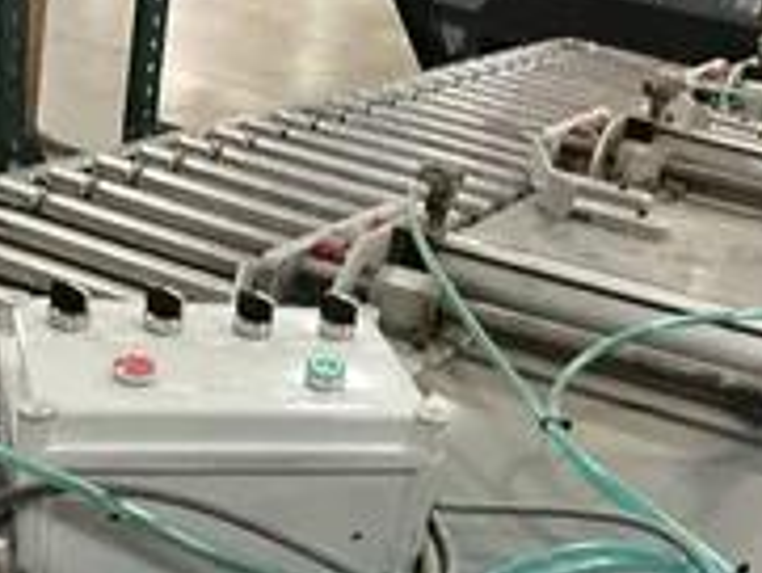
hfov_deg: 30.2
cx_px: 383
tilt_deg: -28.6
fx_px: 1410
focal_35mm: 64
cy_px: 602
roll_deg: -9.8
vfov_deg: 21.9
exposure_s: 1/38
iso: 320
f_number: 1.8
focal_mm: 3
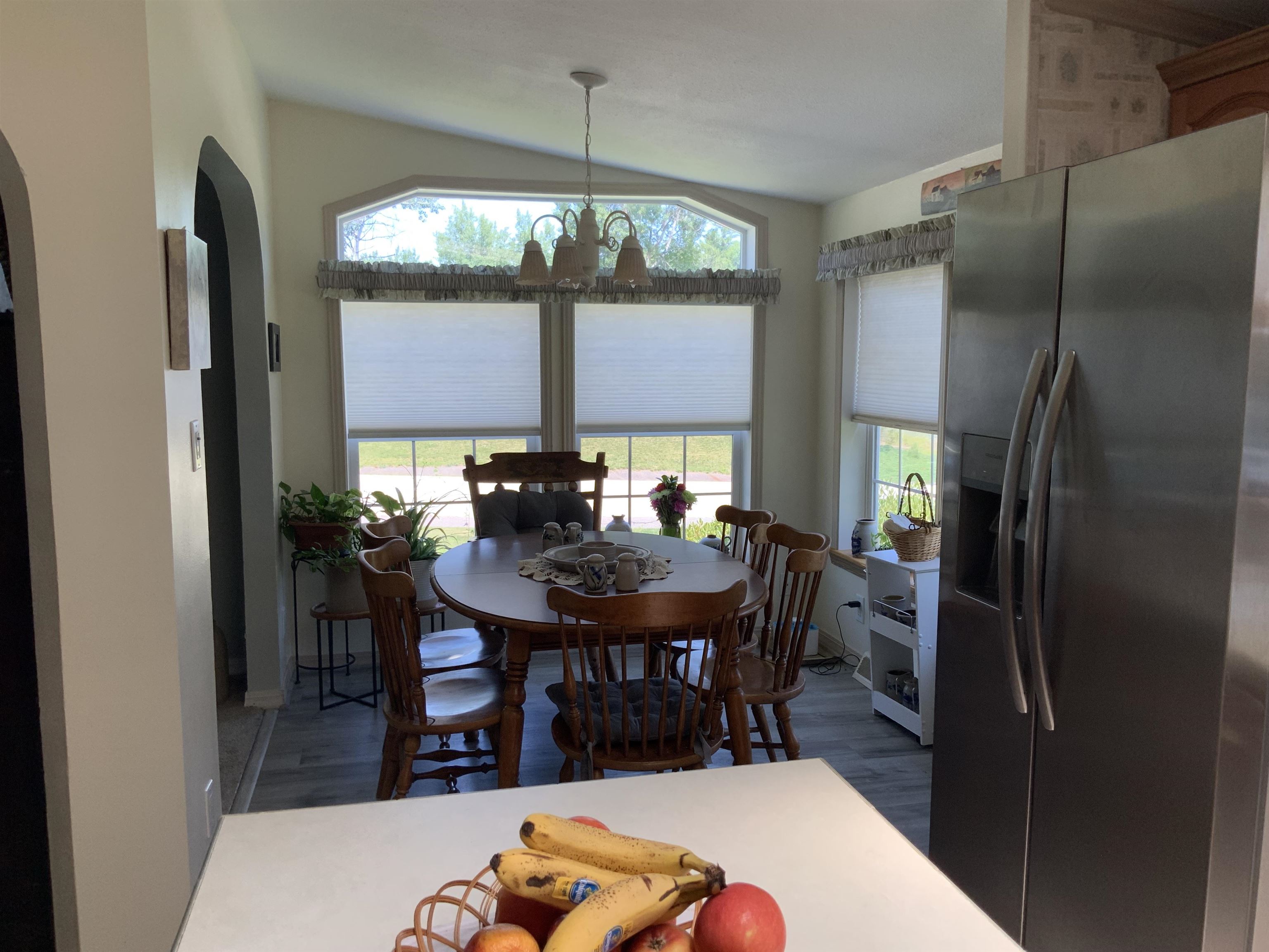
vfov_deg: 48.2
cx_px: 634
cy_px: 476
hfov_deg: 61.7
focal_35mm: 29
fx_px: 1063
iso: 32
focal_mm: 3
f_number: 1.8
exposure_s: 1/122
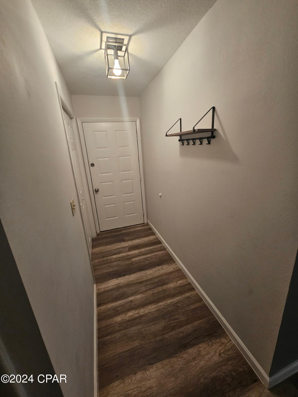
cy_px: 198
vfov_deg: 106.2
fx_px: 149
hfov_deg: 89.9
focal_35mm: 13
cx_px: 149
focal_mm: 2.2
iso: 100
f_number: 2.2
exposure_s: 1/60
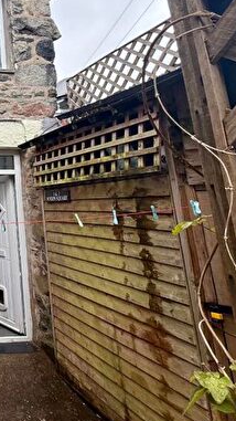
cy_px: 143
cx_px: -99
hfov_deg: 29.4
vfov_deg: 66.3
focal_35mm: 28
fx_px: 312
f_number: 2.2
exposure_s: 1/253
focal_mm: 2.22
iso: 50
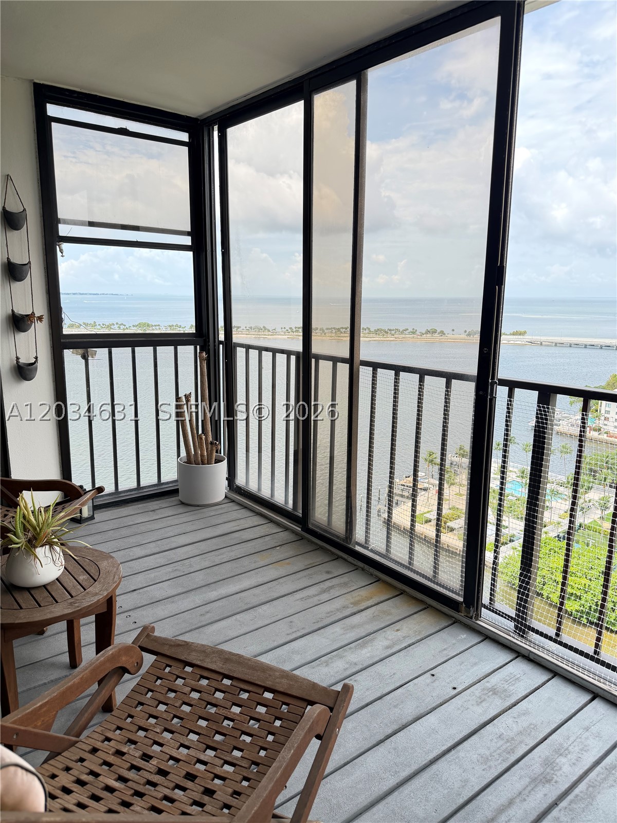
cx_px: 308
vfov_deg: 71.6
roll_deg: -0.8
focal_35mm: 24
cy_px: 412
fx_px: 570
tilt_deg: -12.3
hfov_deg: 56.8
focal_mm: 6.76
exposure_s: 1/943
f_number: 1.78
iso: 100
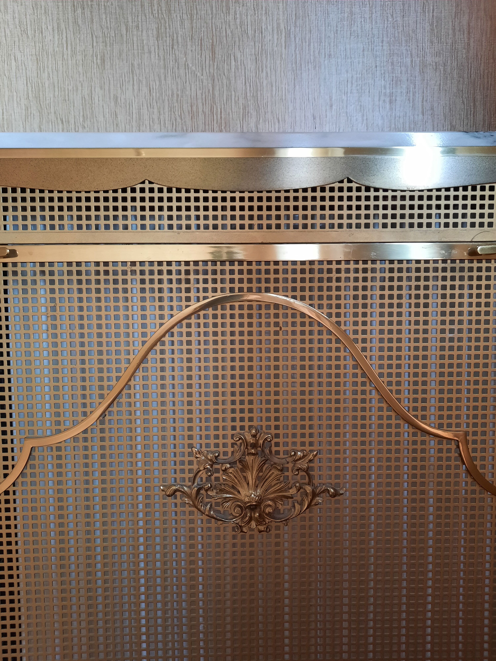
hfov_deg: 54.9
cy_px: 330
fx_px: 478
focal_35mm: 25
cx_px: 248
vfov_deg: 69.4
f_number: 2
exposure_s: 1/33
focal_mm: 4.6
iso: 320
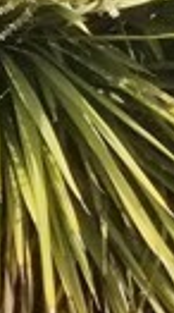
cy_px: -256
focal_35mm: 222
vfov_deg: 9.3
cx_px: -994
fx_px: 1834
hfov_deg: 4.0
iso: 50
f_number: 1.7
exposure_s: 1/2600
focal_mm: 4.25
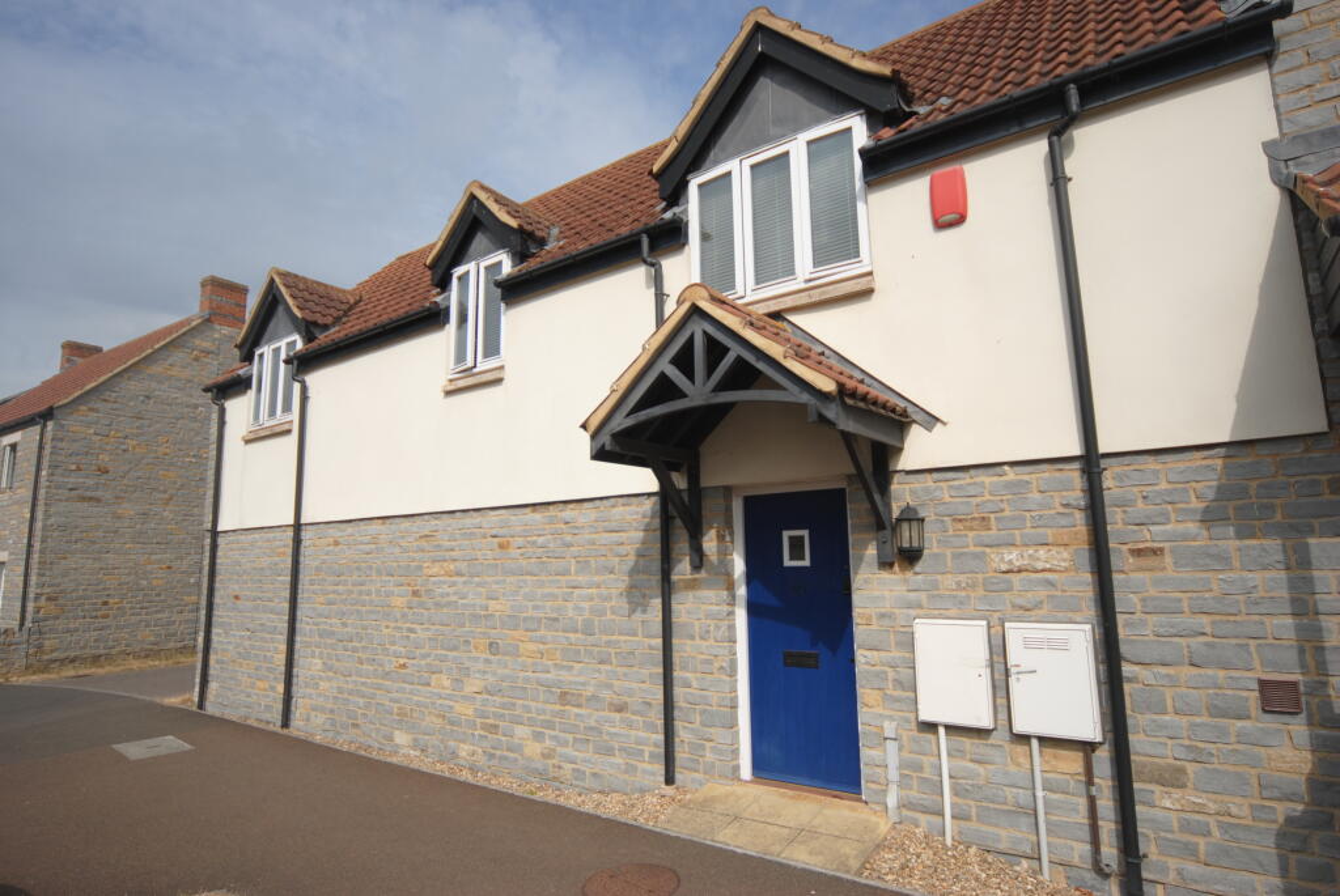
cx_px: 670
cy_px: 448
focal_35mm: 18
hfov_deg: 89.9
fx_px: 671
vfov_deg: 67.5
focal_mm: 12
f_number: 4.5
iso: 100
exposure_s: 1/1000
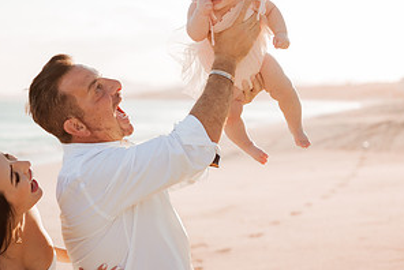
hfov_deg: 27.9
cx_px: 141
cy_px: 163
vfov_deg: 18.9
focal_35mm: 72
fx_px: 809
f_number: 1.8
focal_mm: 35
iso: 100
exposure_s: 1/3200
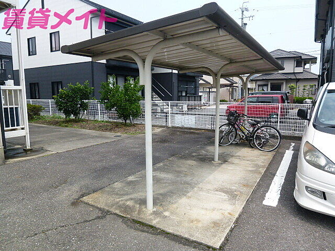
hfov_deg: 71.6
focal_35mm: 24
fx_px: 232
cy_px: 126
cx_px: 168
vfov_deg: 56.8
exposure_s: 1/500
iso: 100
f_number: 4.5
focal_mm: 4.3
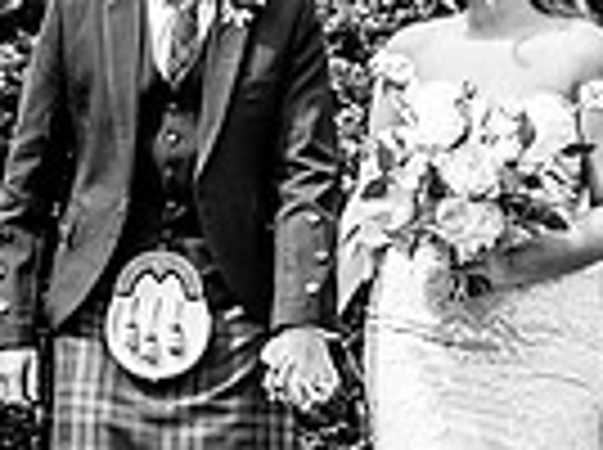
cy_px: 191
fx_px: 3043
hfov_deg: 11.2
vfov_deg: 8.5
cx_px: -14
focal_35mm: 175
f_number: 4.5
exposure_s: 1/2000
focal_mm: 42
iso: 250
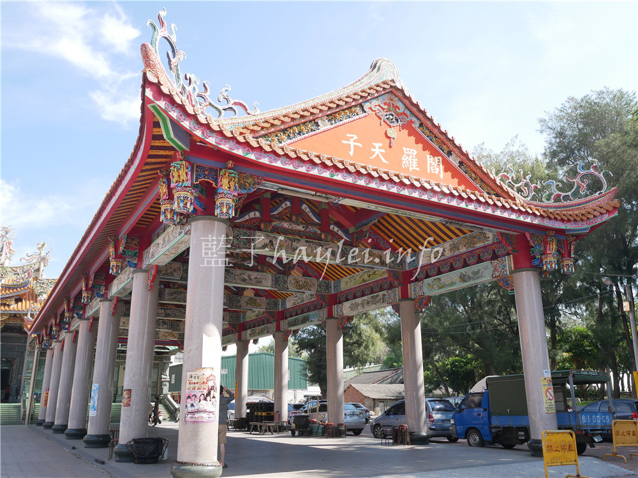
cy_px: 239
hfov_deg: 60.0
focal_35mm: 30
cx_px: 319
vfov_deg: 46.8
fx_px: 553
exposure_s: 1/500
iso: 200
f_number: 4
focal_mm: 15
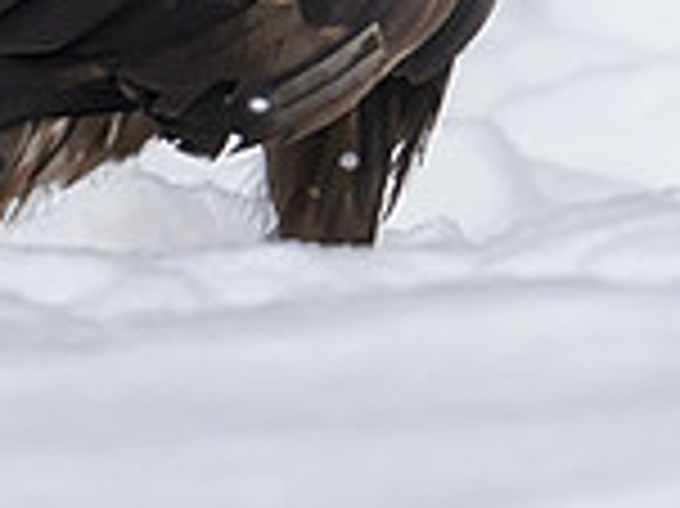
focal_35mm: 4415
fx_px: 86660
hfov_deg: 0.4
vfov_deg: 0.3
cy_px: -928
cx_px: 288
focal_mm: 560
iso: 1250
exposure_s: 1/1000
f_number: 4
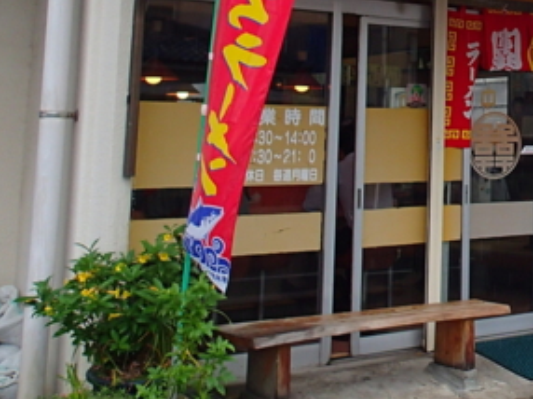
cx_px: 649
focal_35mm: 70
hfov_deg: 24.9
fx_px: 1077
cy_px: 21
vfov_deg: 20.4
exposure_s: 1/200
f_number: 2.8
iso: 100
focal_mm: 4.5
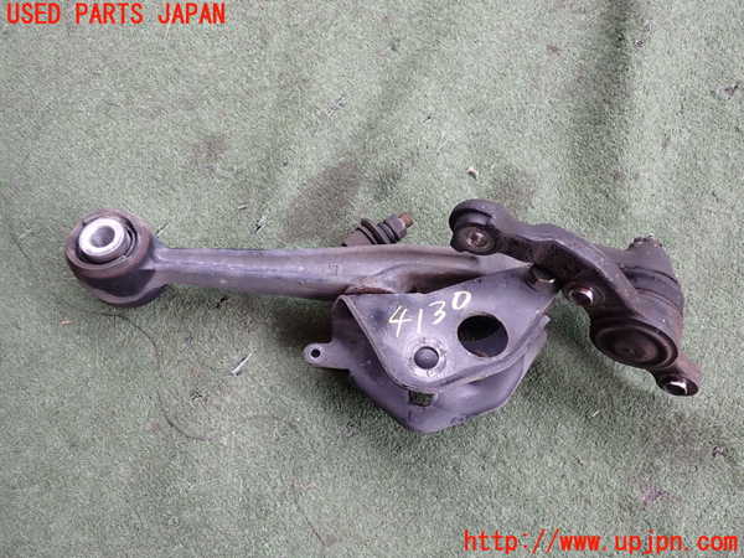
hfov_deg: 60.0
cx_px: 372
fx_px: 645
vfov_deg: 46.8
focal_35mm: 30
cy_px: 279
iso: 200
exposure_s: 1/125
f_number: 2.3
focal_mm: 5.4
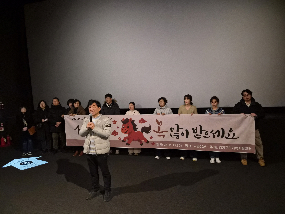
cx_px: 142
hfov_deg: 73.9
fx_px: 189
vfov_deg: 58.9
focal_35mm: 23
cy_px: 107
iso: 1250
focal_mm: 5.4
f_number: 1.8
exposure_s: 1/24
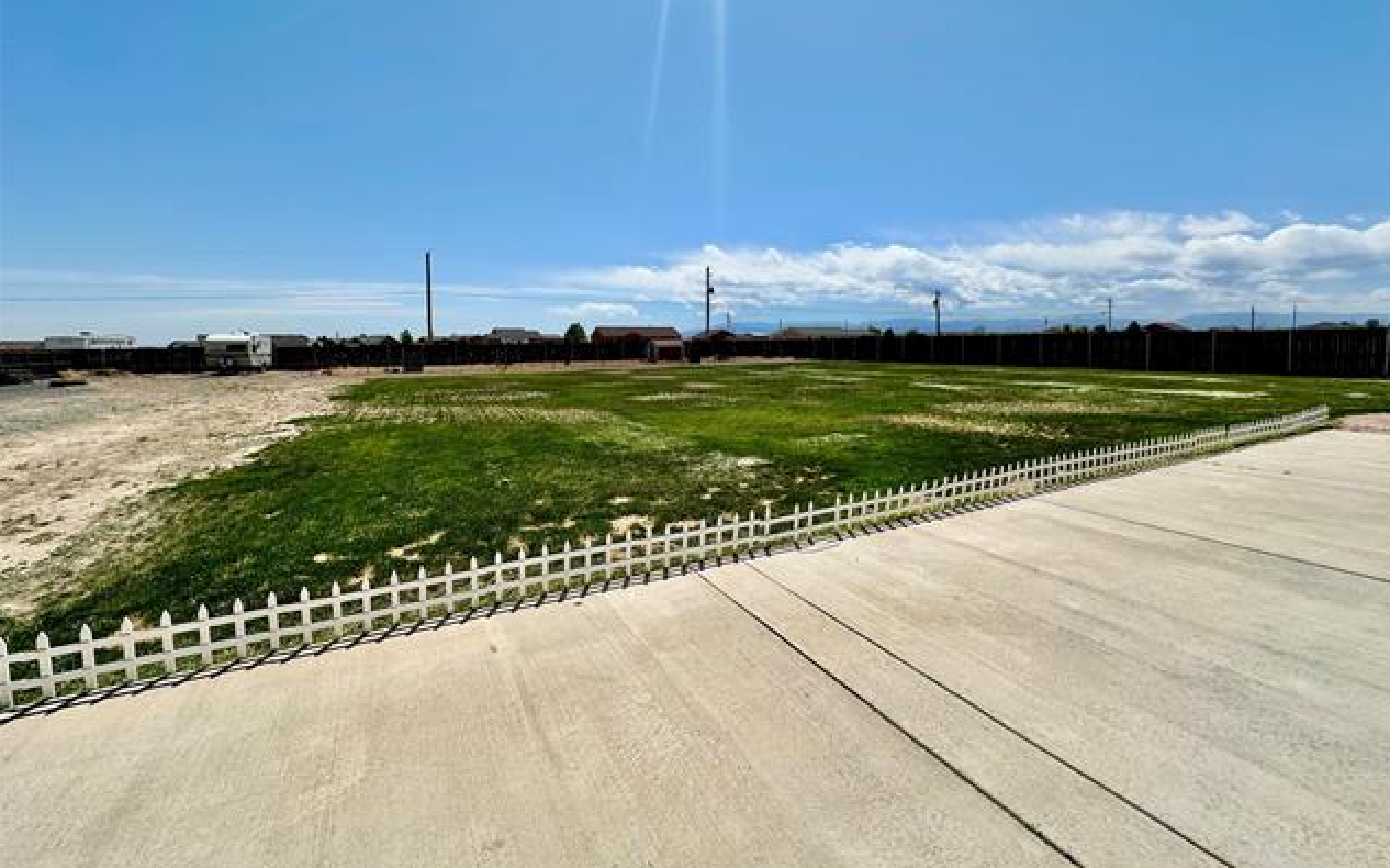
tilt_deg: -3.6
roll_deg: +0.6
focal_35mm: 15
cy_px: 370
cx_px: 700
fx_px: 568
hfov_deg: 101.5
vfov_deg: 74.3
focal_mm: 2.22
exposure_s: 1/3610
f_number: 2.2
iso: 50
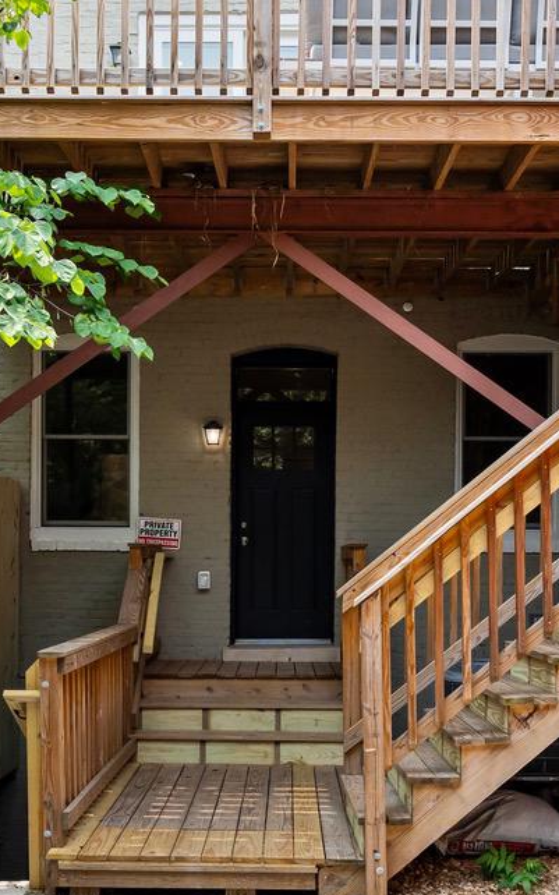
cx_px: 303
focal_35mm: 39
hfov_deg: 32.7
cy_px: 70
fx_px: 951
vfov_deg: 45.2
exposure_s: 1/800
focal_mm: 12
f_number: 4.5
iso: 200
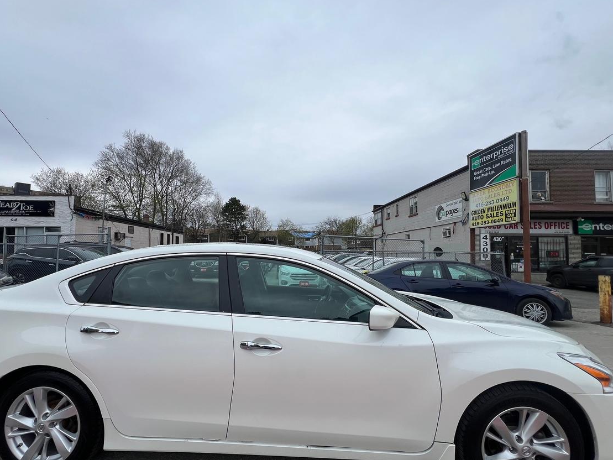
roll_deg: +0.0
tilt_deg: +1.7
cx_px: 281
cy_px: 244
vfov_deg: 81.7
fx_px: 266
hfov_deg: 97.9
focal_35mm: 15
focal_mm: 1.57
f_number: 1.8
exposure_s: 1/1292
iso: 32
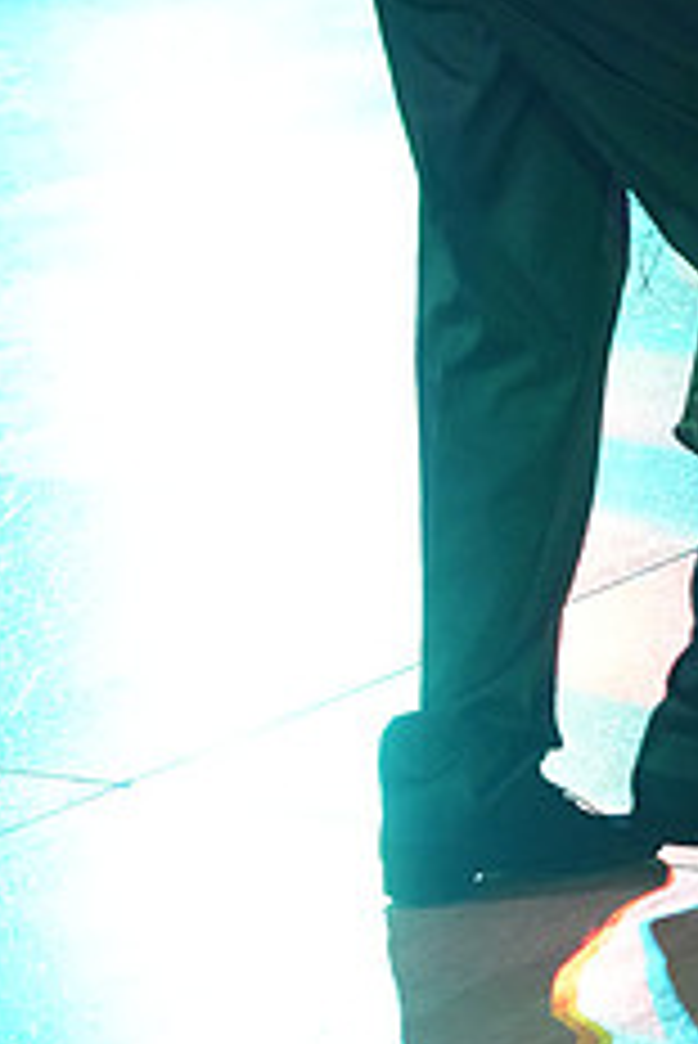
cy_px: -216
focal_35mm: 195
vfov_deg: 10.4
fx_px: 5662
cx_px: 867
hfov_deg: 7.0
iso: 6400
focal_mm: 78
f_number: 5
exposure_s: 1/250
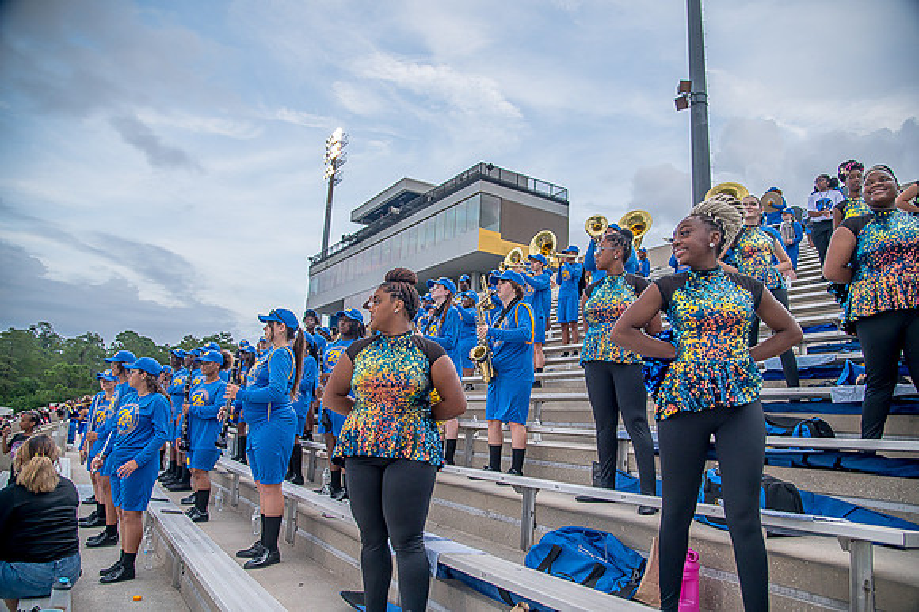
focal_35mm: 24
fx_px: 612
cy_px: 306
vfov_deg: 53.1
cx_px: 460
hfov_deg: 73.8
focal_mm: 24
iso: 400
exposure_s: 1/250
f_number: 4
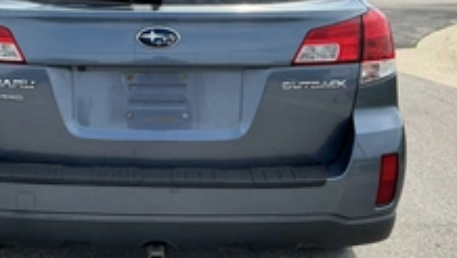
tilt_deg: -4.6
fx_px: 679
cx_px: 136
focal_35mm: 56
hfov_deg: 36.6
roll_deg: +0.9
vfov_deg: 21.3
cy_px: 59
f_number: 1.8
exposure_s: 1/1451
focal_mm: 3
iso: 25
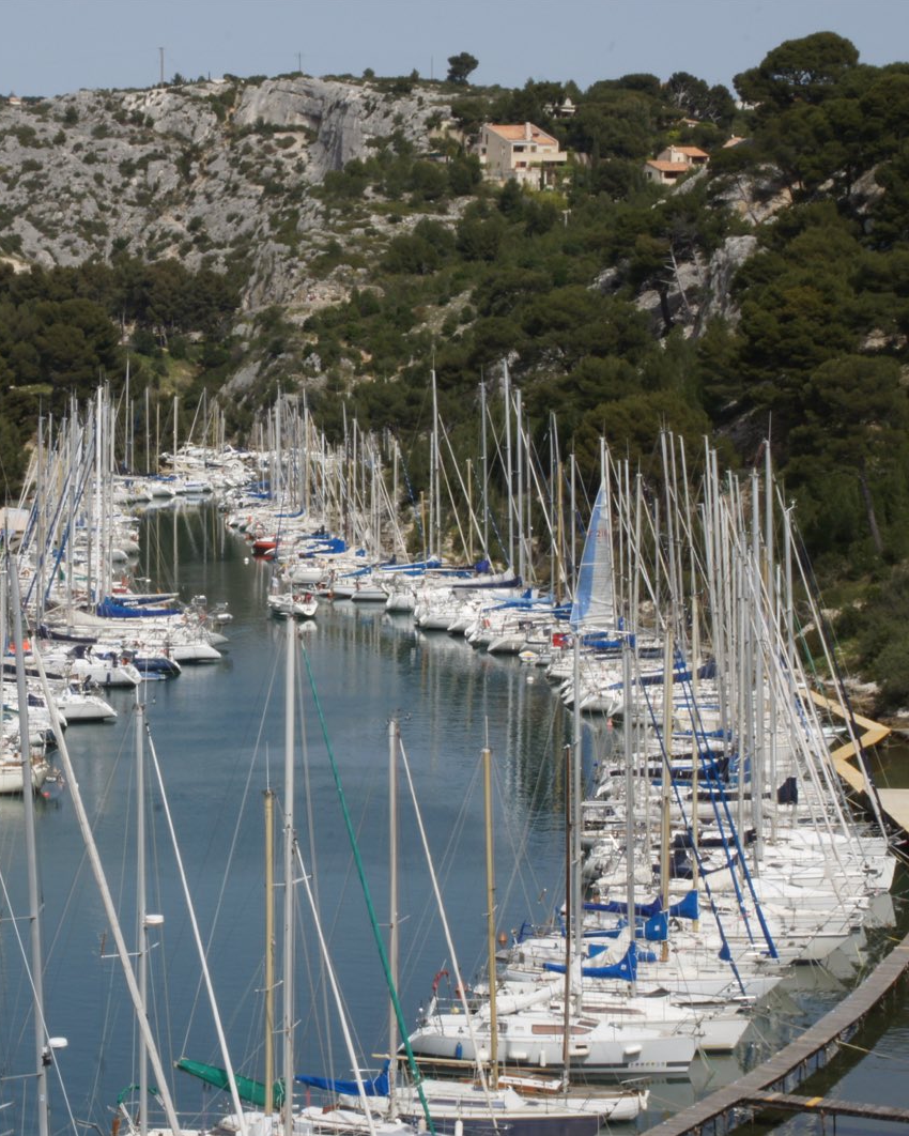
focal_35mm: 106
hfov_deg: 14.5
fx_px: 3564
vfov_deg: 18.1
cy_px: 569
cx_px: 225
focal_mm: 50
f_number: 25
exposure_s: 1/60
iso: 200
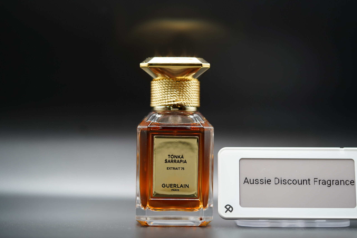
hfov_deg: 22.6
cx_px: 178
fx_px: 892
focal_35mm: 90
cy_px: 119
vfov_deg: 15.2
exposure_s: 1/100
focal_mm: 90
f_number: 2.8
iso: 1000
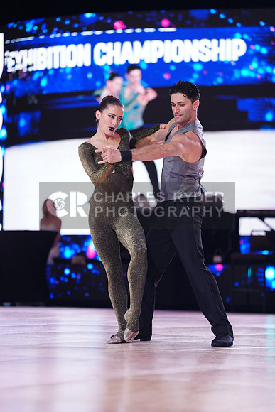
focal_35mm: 146
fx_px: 1672
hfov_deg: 9.4
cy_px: 206
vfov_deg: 14.1
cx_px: 138
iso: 2000
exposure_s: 1/400
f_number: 2.8
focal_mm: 146
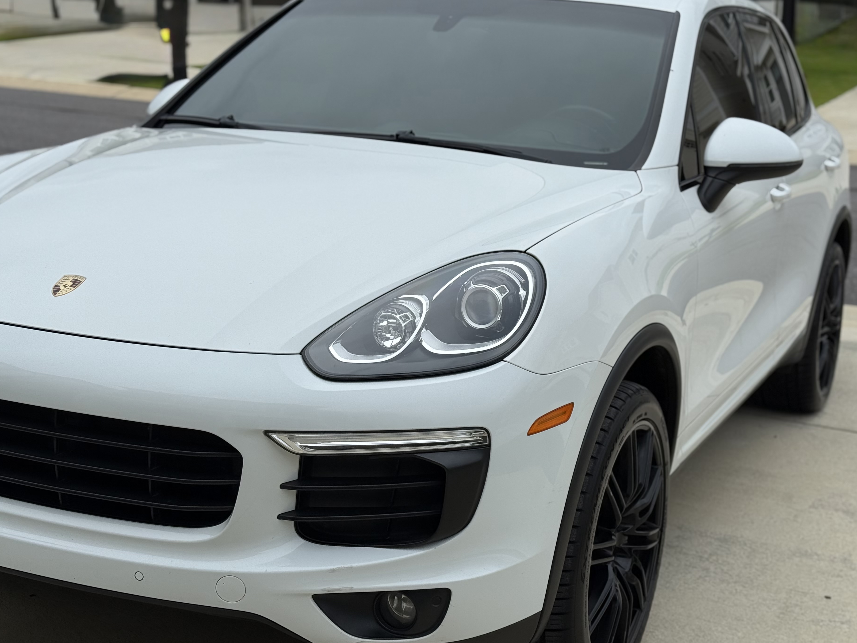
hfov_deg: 36.2
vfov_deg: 27.5
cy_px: 324
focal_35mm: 53
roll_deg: +0.1
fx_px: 1312
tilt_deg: -14.2
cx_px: 453
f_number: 1.78
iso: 64
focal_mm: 6.76
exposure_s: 1/5208
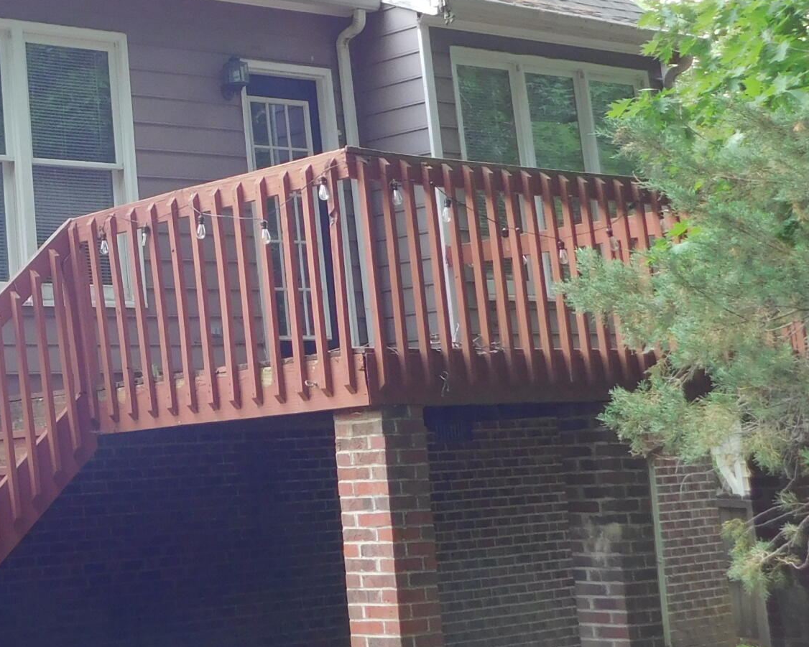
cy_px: 102
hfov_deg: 22.7
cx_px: -137
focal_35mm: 78
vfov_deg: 19.4
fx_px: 1868
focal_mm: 5.3
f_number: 3.2
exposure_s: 1/60
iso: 125
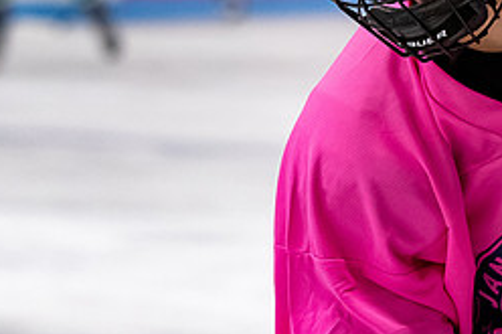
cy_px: -92
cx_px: 411
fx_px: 5978
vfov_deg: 3.2
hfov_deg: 4.8
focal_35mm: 429
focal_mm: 102
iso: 2000
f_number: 3.5
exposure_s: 1/800
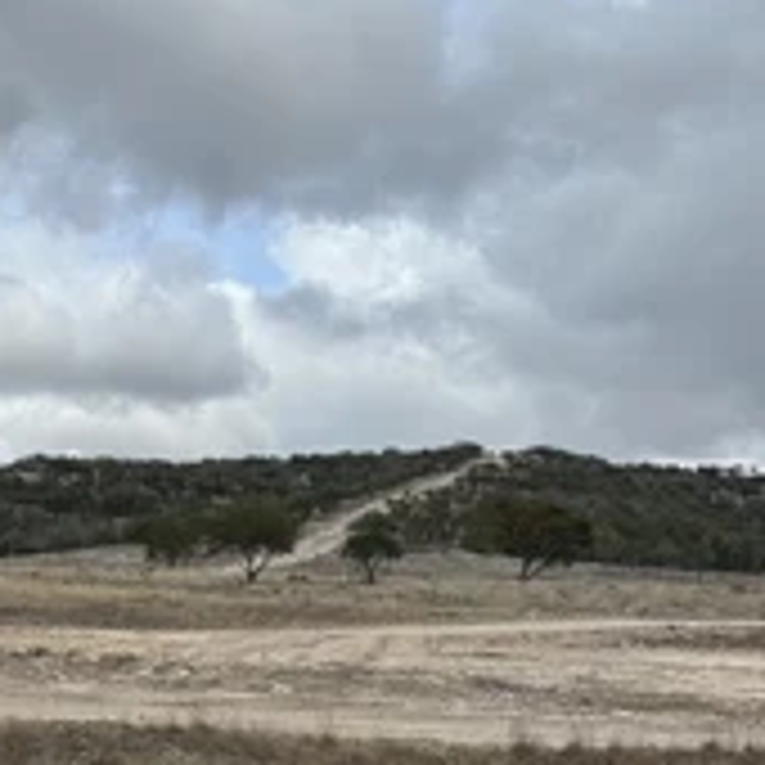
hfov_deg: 31.1
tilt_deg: +0.6
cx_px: -27
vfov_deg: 32.7
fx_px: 1250
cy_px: 652
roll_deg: -2.7
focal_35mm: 50
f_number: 1.78
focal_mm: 6.86
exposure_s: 1/3096
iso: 80
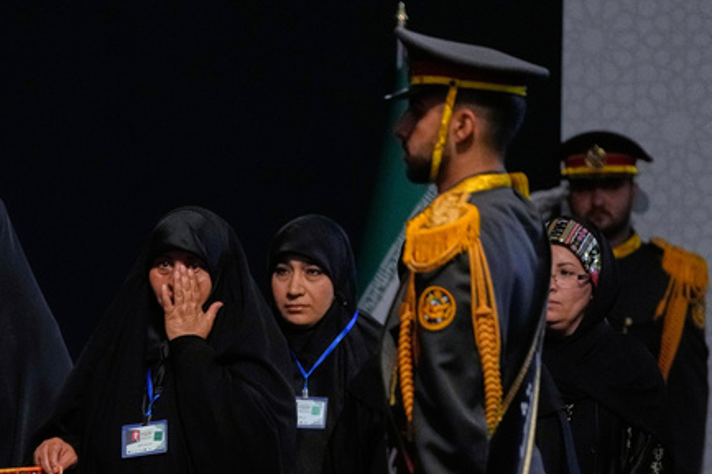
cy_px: 543
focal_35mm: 946
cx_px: -49
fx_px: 18695
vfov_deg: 1.5
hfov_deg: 2.2
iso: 3200
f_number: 5.6
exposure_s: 1/320
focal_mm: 400
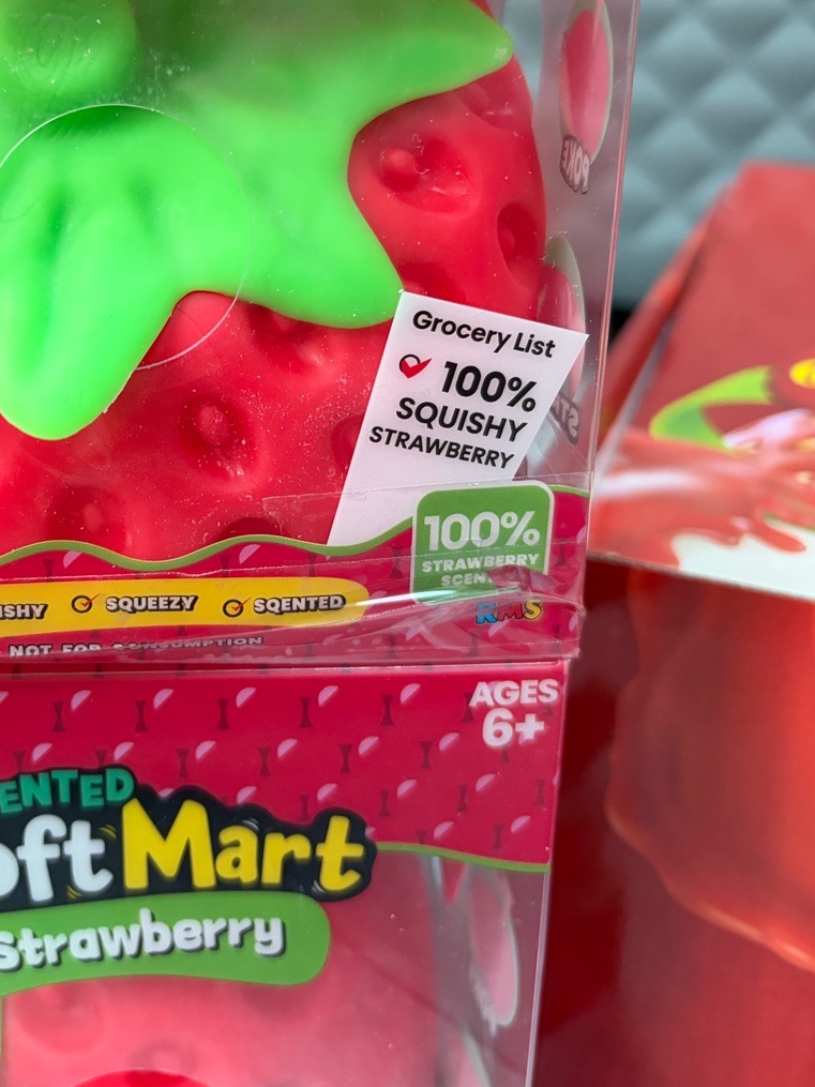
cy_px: 280
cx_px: 195
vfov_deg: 44.3
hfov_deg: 34.3
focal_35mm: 41
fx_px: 1287
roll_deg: +0.4
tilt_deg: -17.4
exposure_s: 1/50
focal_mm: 5.96
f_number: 1.6
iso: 250
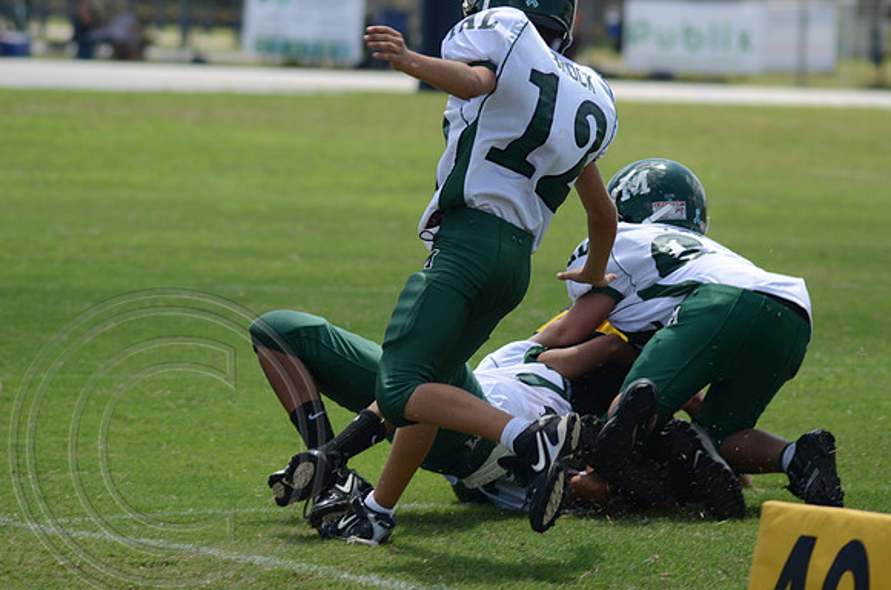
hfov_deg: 6.9
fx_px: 7409
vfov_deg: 4.6
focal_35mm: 300
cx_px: 446
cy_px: 295
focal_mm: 200
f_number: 5.6
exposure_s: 1/800
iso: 200
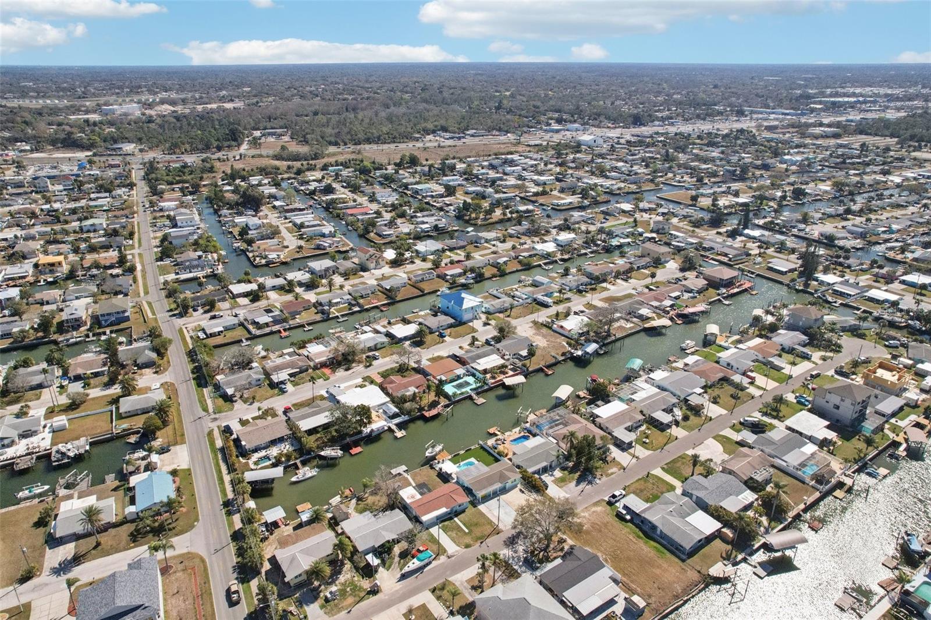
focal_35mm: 22
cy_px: 310
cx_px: 466
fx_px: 569
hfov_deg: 78.6
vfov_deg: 57.2
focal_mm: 8.4
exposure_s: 1/3200
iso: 400
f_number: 2.8
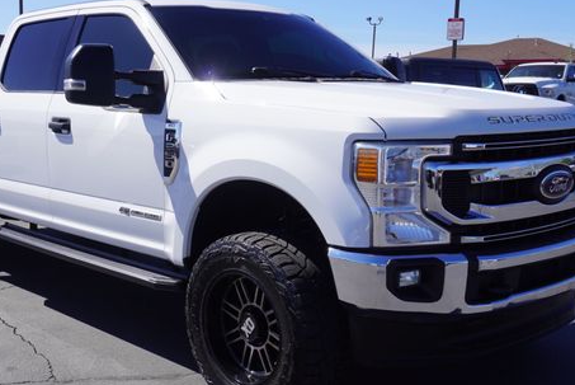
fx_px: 779
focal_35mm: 49
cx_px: 235
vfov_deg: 27.7
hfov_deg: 40.4
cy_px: 215
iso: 100
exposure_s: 1/250
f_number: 8
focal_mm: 23
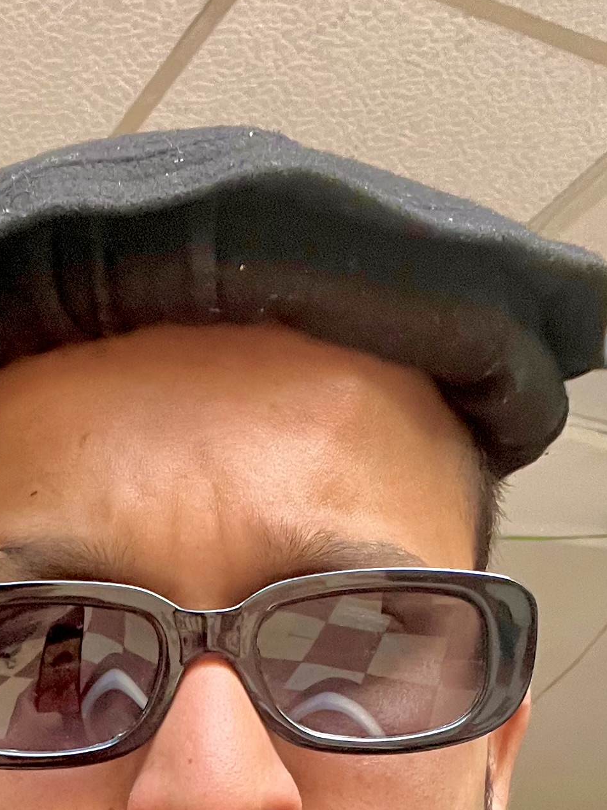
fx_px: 1706
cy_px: 857
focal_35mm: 73
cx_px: 158
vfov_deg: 25.1
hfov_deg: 20.0
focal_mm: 2.71
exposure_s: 1/60
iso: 250
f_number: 2.2
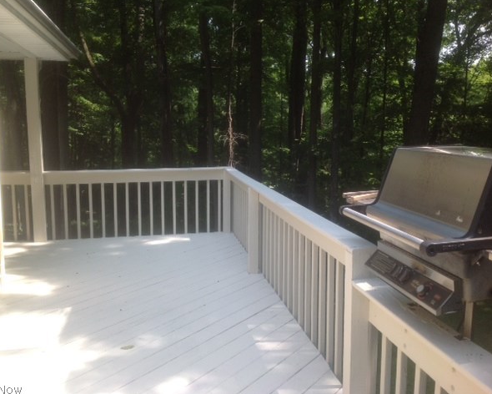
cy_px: 197
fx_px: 539
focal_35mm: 37
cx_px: 233
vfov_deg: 40.1
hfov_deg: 49.1
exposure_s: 1/403
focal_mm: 4.28
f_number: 2.4
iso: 50
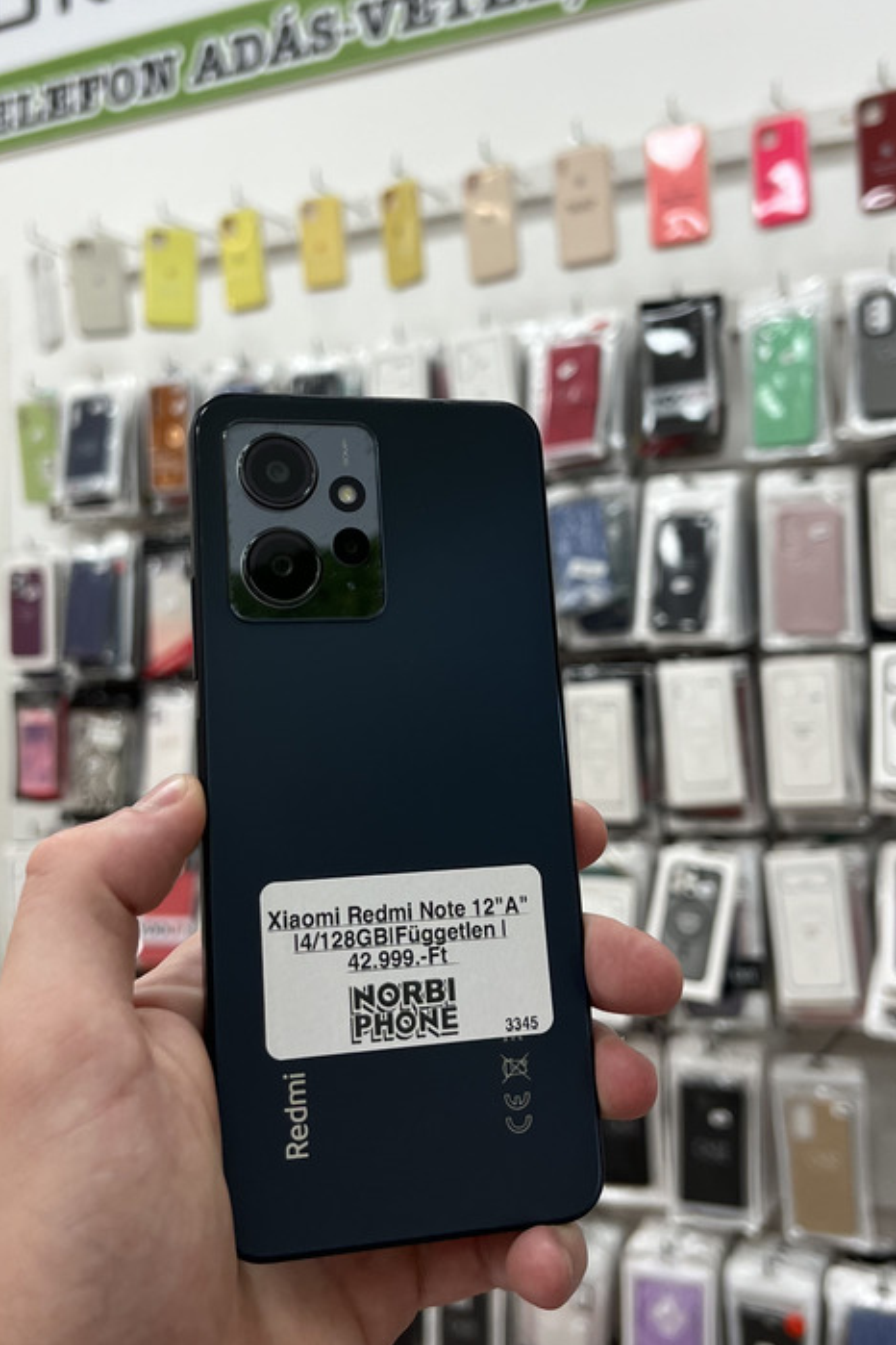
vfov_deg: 49.4
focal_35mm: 39
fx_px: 1456
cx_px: 417
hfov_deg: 34.2
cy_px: 568
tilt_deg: +5.8
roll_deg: +2.6
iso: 64
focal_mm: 5.7
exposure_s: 1/117
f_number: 1.5
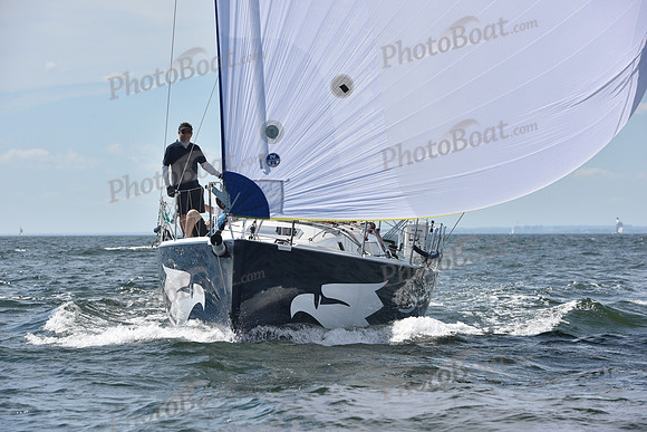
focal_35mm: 150
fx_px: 2696
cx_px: 324
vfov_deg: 9.2
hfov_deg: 13.7
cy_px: 216
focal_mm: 150
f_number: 10
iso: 320
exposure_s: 1/1250
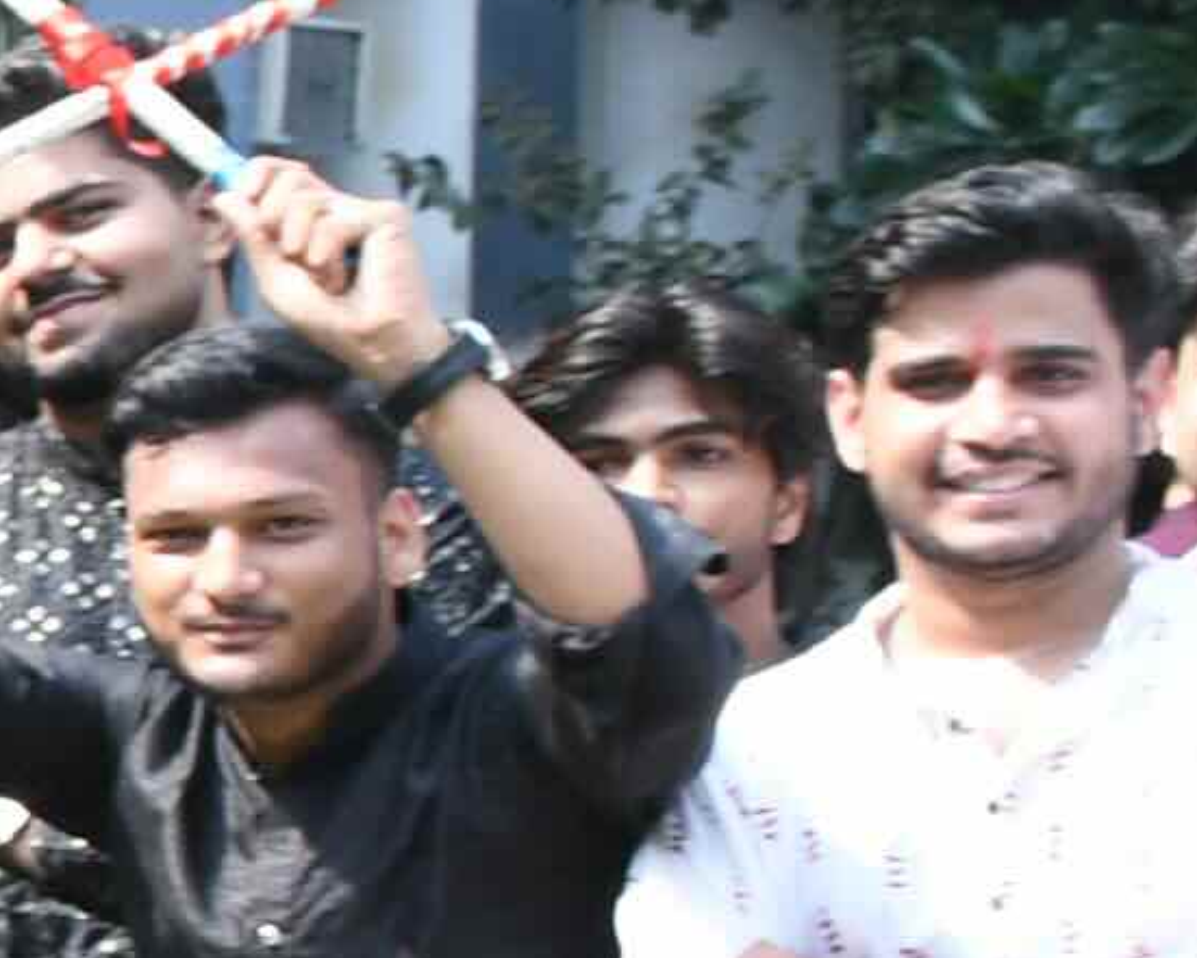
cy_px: 867
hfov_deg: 8.2
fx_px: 6803
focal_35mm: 192
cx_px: -2629
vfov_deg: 8.0
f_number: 6.3
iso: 125
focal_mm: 18
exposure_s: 1/80
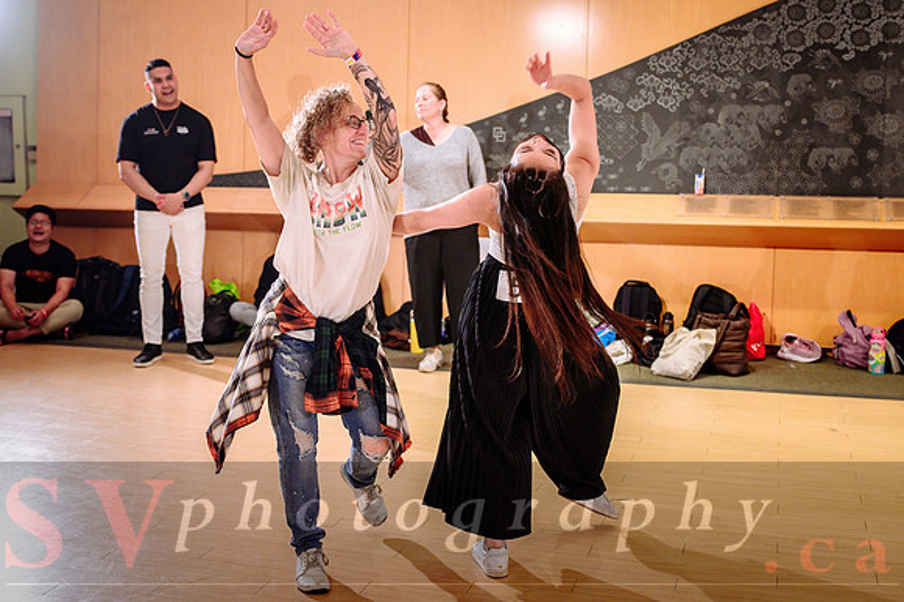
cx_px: 452
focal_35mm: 42
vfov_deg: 31.9
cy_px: 301
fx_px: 1054
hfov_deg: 46.4
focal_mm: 28
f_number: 2
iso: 1250
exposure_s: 1/250
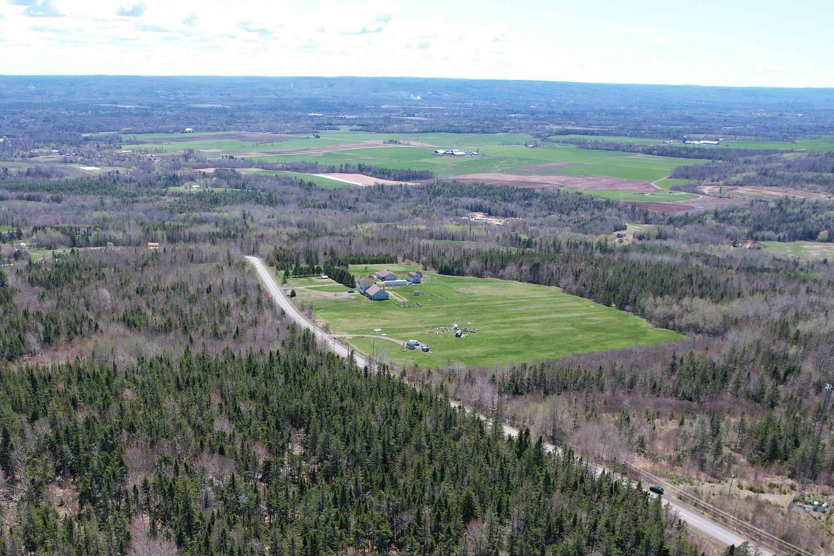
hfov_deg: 52.4
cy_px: 452
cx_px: 300
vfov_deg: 35.6
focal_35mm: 36
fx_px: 834
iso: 100
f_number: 2.8
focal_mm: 8.38
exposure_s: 1/1000
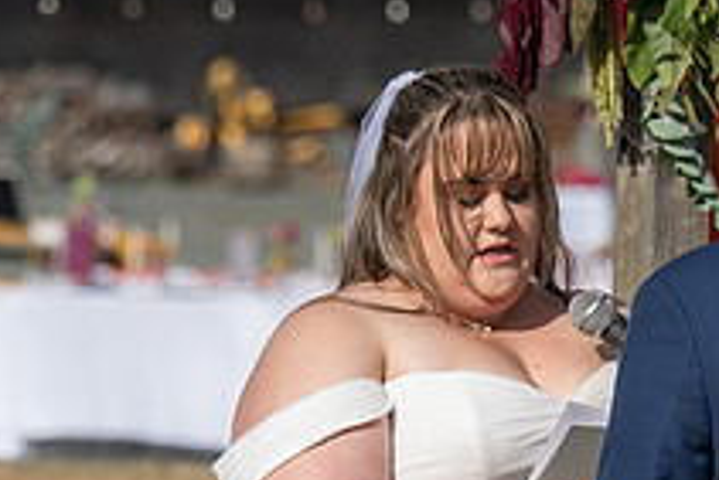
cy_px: 427
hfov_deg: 5.0
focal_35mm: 412
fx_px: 8234
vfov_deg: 3.3
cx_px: 852
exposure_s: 1/8000
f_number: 4.5
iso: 400
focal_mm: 150
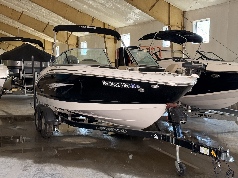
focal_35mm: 48
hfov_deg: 39.7
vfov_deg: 30.3
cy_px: 89
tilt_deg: -1.6
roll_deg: -1.1
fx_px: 330
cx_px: 119
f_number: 1.78
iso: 125
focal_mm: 6.76
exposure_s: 1/111
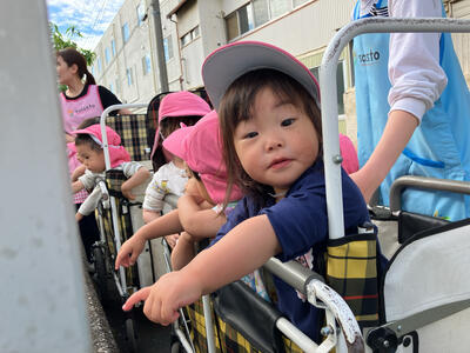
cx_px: 235
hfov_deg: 63.4
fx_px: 380
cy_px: 176
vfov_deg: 49.7
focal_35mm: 28
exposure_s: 1/501
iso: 32
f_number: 1.8
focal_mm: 3.99
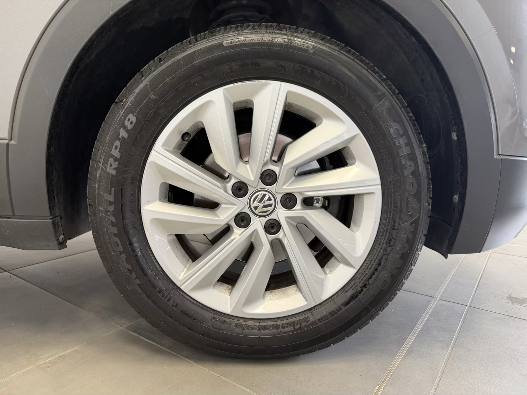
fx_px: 365
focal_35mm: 24
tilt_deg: -10.4
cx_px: 264
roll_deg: -0.7
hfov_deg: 71.6
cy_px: 198
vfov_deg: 56.8
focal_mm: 6.76
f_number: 1.78
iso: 160
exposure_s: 1/121
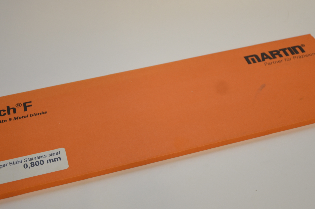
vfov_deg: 21.8
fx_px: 541
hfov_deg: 32.4
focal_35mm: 62
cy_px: 88
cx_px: 158
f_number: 4
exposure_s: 1/60
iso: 400
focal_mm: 28
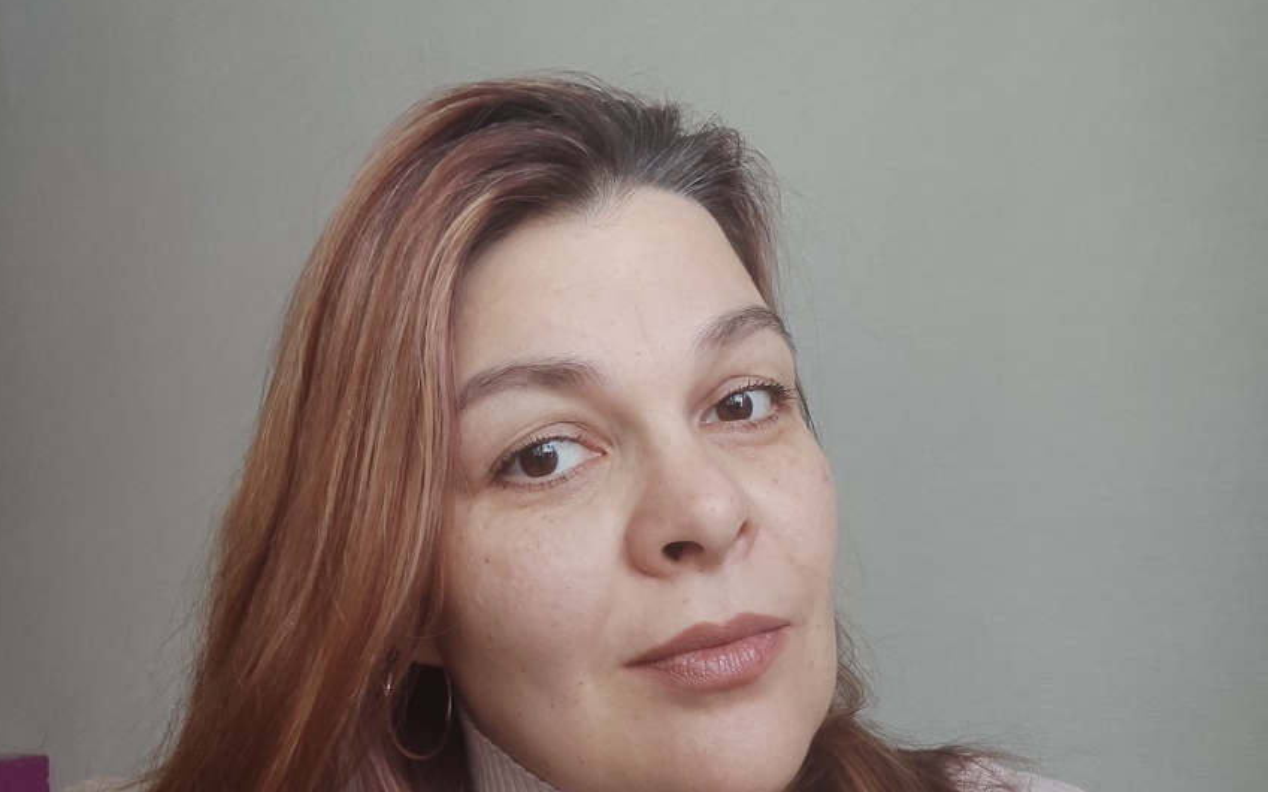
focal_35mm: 29
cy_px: 643
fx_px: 1002
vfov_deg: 41.1
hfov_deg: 64.7
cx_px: 641
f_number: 2.45
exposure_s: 1/33
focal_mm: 3.49
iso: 144
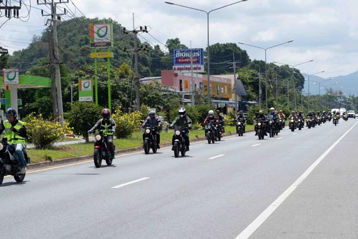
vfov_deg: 13.8
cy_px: 116
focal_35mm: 99
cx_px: 190
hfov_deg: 20.6
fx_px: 984
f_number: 5.6
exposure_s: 1/1600
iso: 200
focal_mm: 75
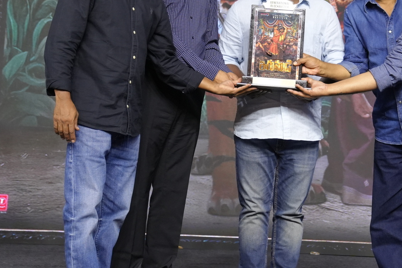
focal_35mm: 98
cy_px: 37
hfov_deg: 20.6
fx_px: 1094
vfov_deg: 13.9
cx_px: 324
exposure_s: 1/160
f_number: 3.5
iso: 1600
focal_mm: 40
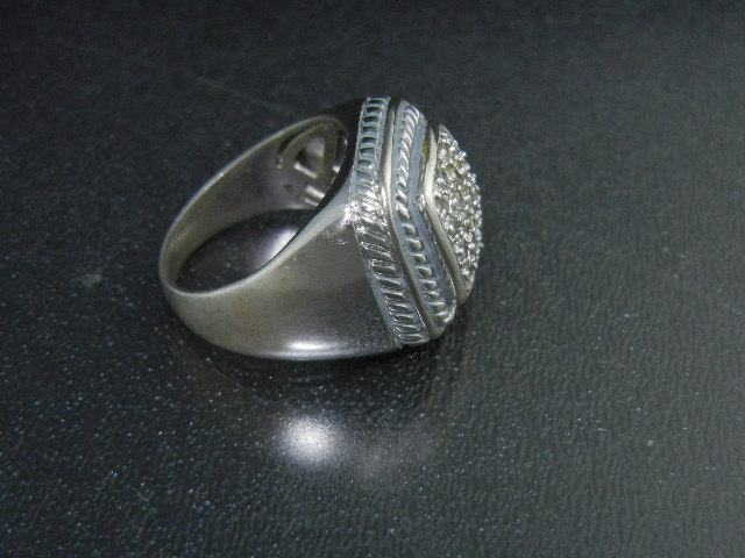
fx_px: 1657
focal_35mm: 77
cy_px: 279
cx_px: 372
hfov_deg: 25.3
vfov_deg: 19.1
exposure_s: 1/30
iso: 800
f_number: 8.6
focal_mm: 13.9
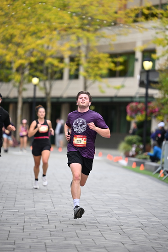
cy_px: 126
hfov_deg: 8.3
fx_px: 1154
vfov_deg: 12.4
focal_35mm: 165
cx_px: 84
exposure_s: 1/2000
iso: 640
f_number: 2.8
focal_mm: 165
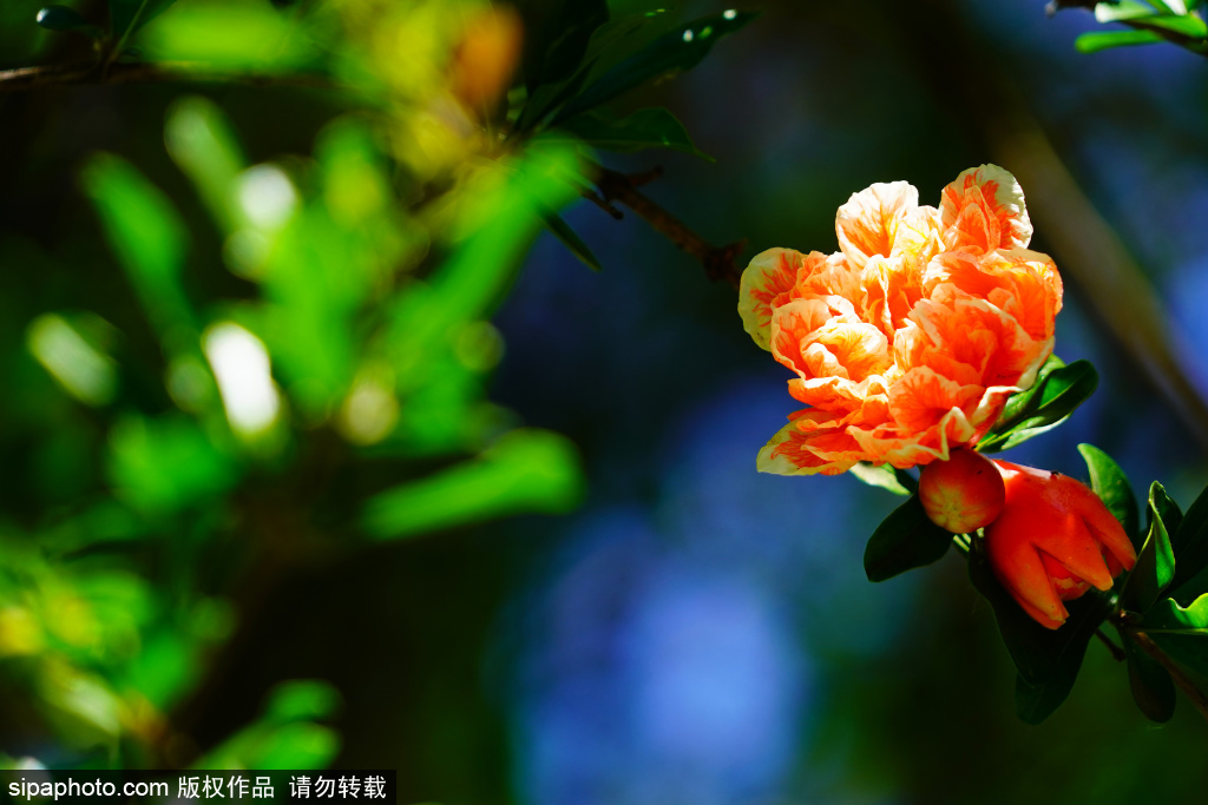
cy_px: 402
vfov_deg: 5.8
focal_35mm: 237
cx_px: 604
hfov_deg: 8.7
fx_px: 7953
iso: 250
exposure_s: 1/400
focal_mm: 237
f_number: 6.3
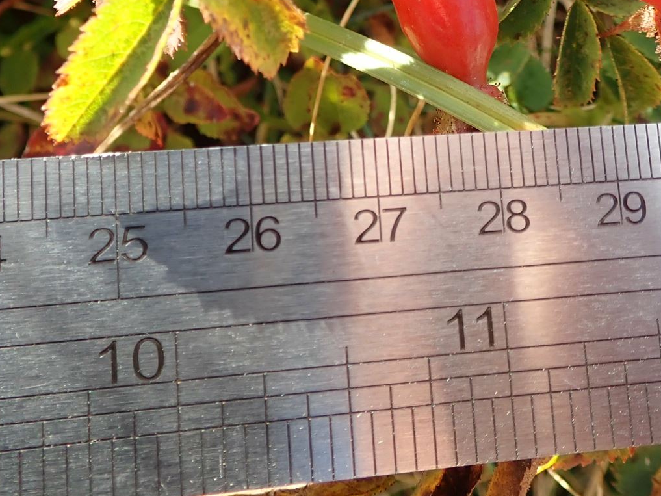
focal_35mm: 59
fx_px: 1127
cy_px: 31
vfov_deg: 24.0
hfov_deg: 32.7
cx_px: 353
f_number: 3.2
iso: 100
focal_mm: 5.5
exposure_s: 1/160
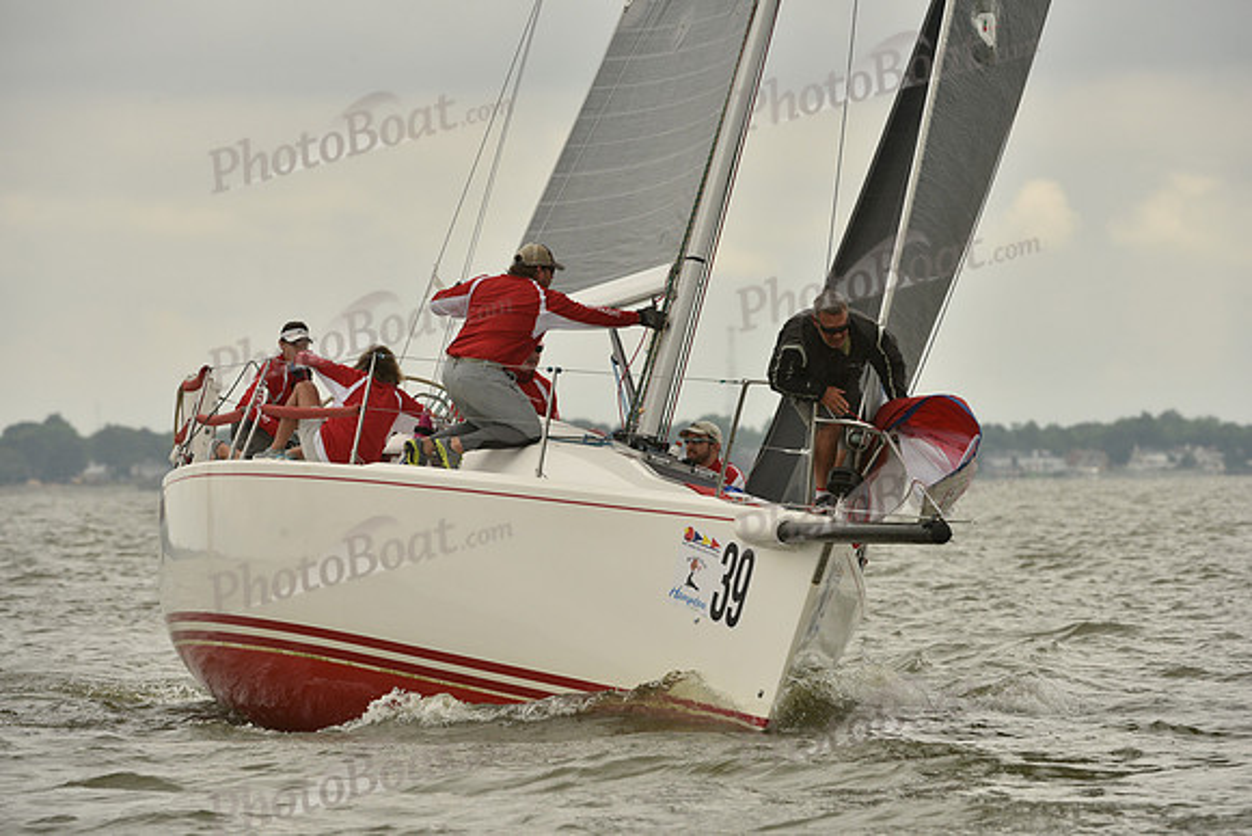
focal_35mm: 340
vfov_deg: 4.0
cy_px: 418
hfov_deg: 6.1
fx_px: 11827
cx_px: 626
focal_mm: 340
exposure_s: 1/800
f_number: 9
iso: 400
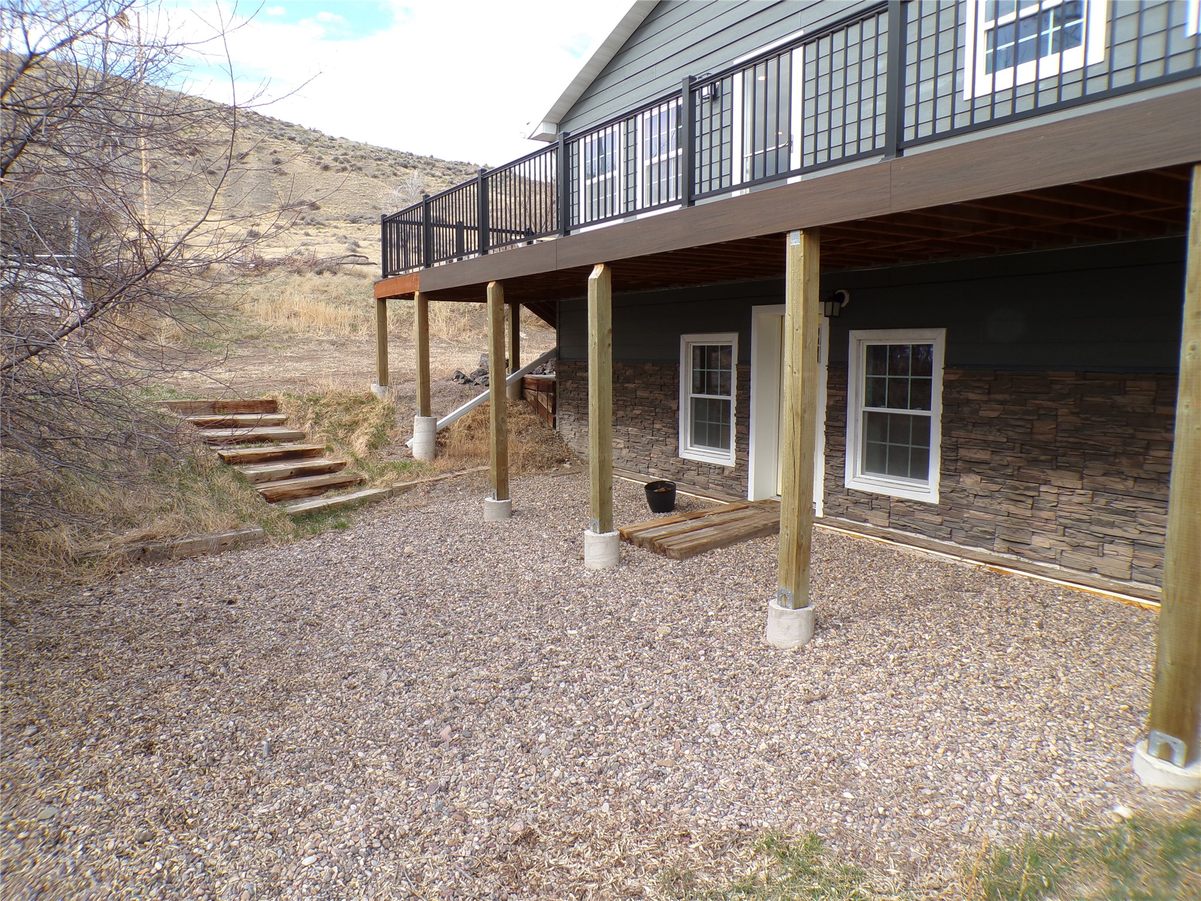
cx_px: 600
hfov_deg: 71.6
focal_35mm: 24
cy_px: 450
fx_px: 833
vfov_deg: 56.8
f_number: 4.4
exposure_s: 1/200
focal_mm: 4.3
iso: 100
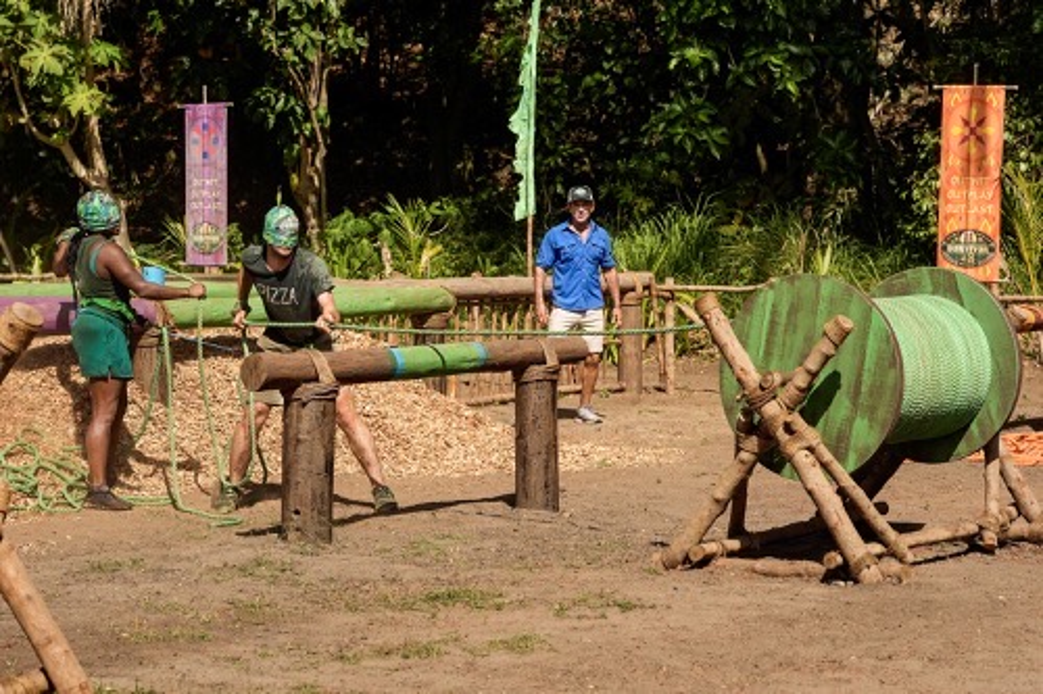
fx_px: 2838
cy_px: 347
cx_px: 522
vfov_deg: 14.0
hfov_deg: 20.8
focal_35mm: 98
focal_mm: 98
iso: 800
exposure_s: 1/1600
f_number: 7.1
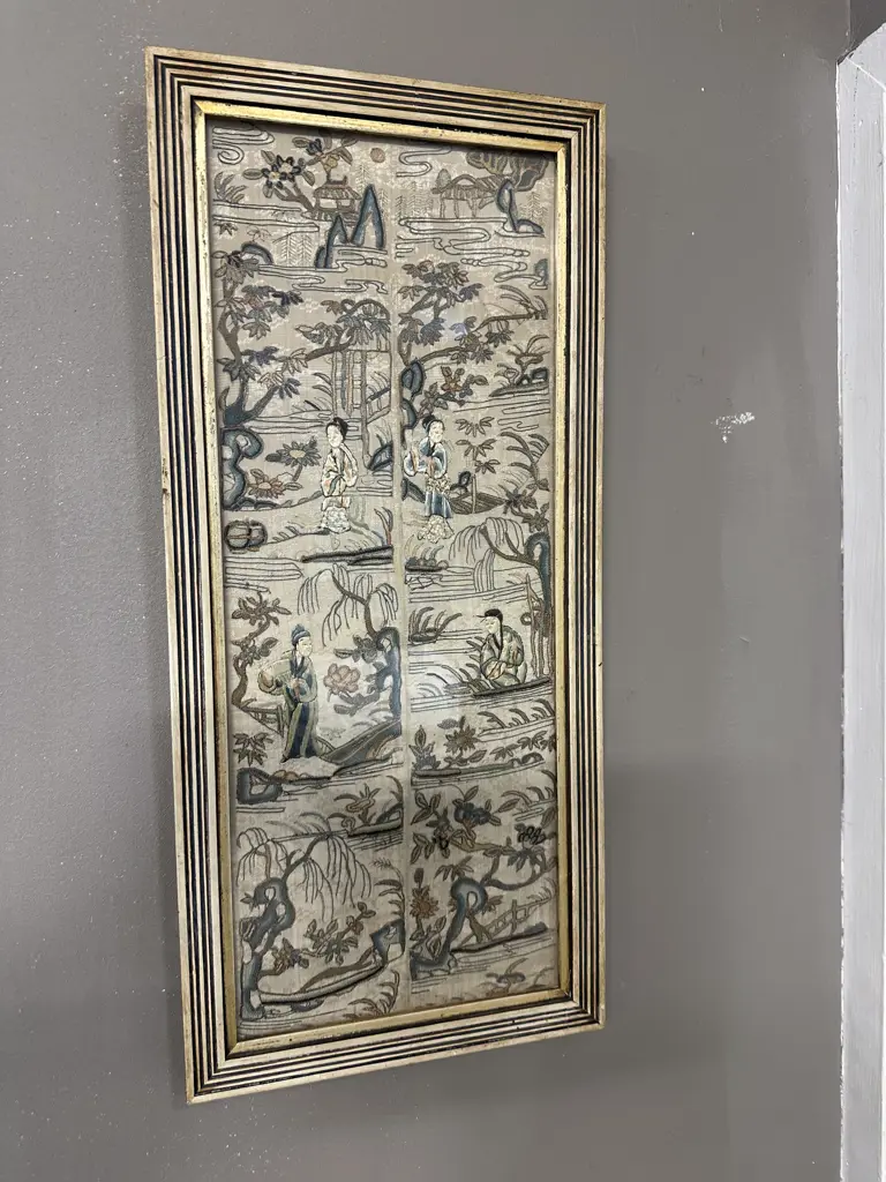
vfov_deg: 71.6
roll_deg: +1.3
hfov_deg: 56.8
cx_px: 443
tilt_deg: -2.3
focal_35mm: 24
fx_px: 819
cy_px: 591
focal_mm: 6.86
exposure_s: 1/50
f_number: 1.78
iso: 200
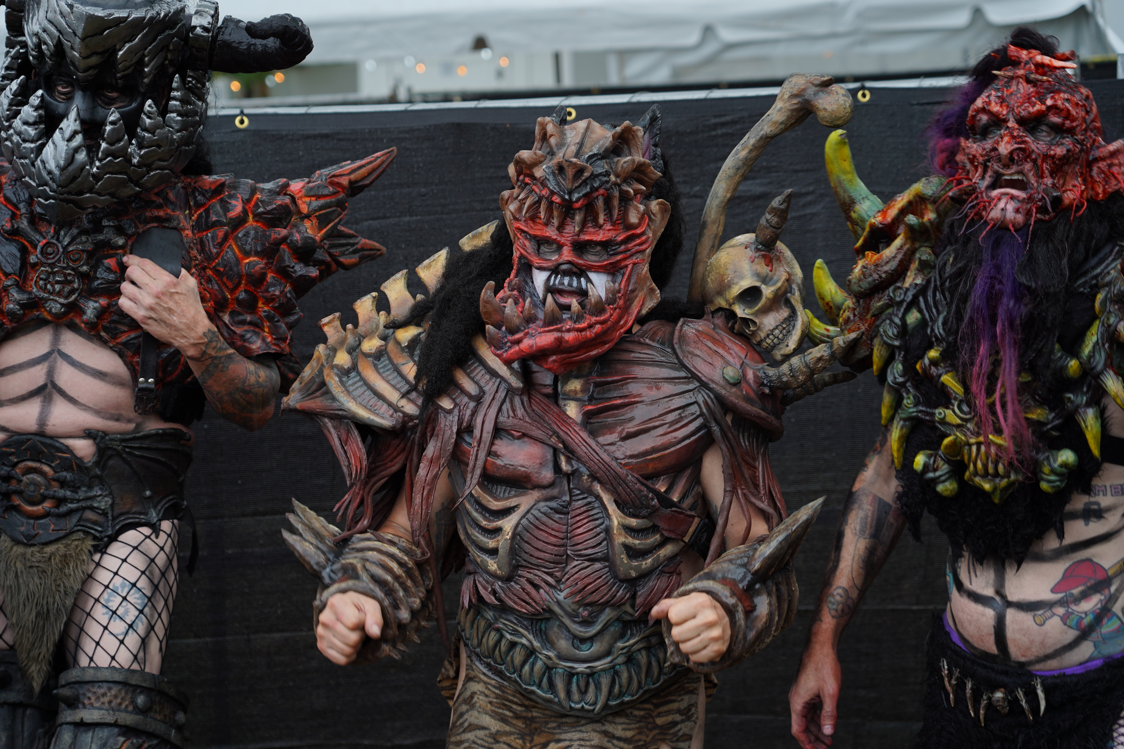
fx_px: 2498
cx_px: 562
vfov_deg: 17.1
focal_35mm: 80
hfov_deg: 25.4
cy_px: 374
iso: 100
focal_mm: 80
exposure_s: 1/100
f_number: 4.5
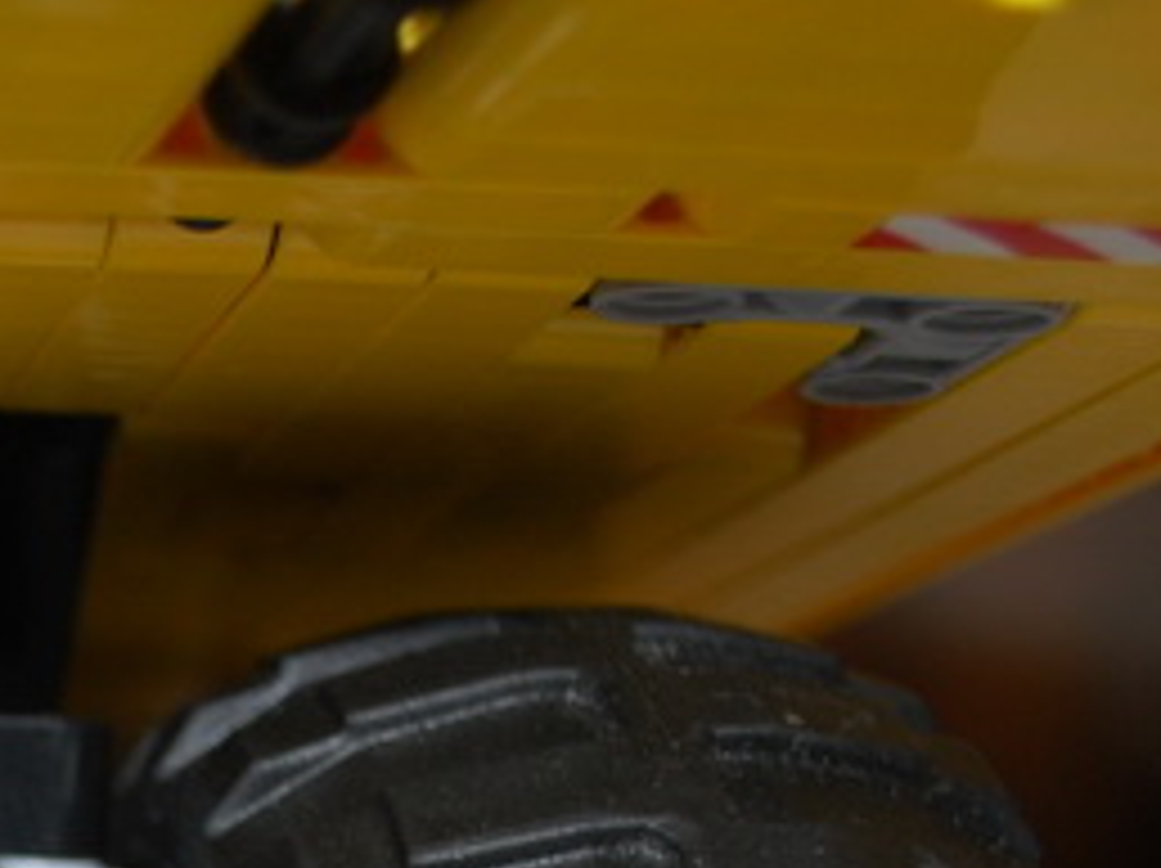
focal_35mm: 141
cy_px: 1309
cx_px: -670
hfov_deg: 13.1
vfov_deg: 10.2
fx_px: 4725
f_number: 4.2
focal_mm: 26
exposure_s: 1/60
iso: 200
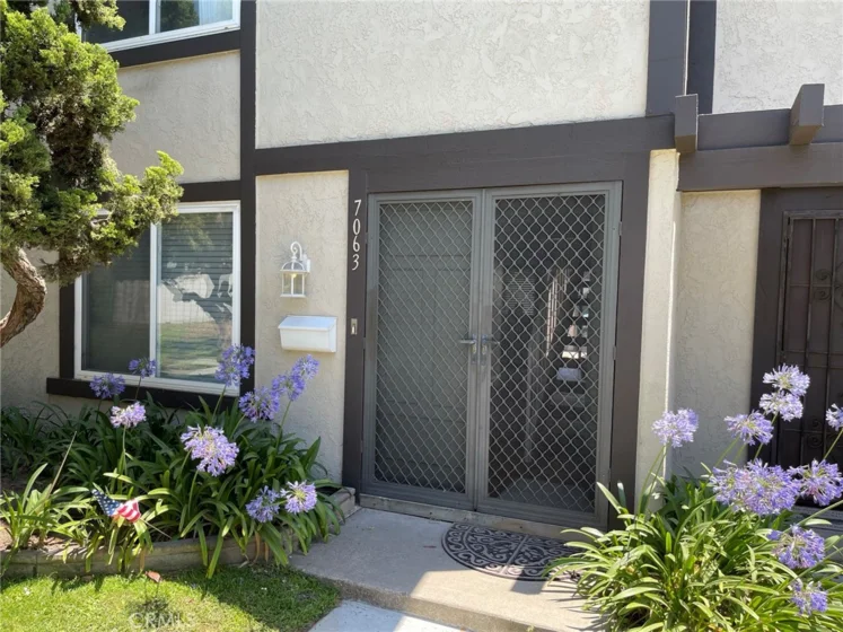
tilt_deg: -3.8
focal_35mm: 26
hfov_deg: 67.3
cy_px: 316
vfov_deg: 53.1
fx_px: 633
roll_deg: -1.3
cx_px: 422
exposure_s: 1/533
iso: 32
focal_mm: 5.1
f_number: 1.6
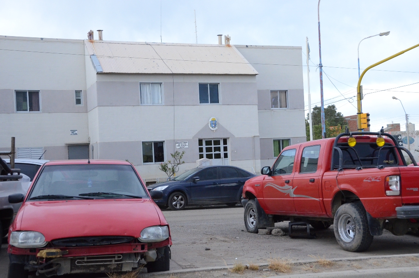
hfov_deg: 41.2
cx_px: 210
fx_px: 557
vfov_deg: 27.9
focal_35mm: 48
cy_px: 139
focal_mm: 32
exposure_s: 1/1600
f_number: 5.6
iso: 2500
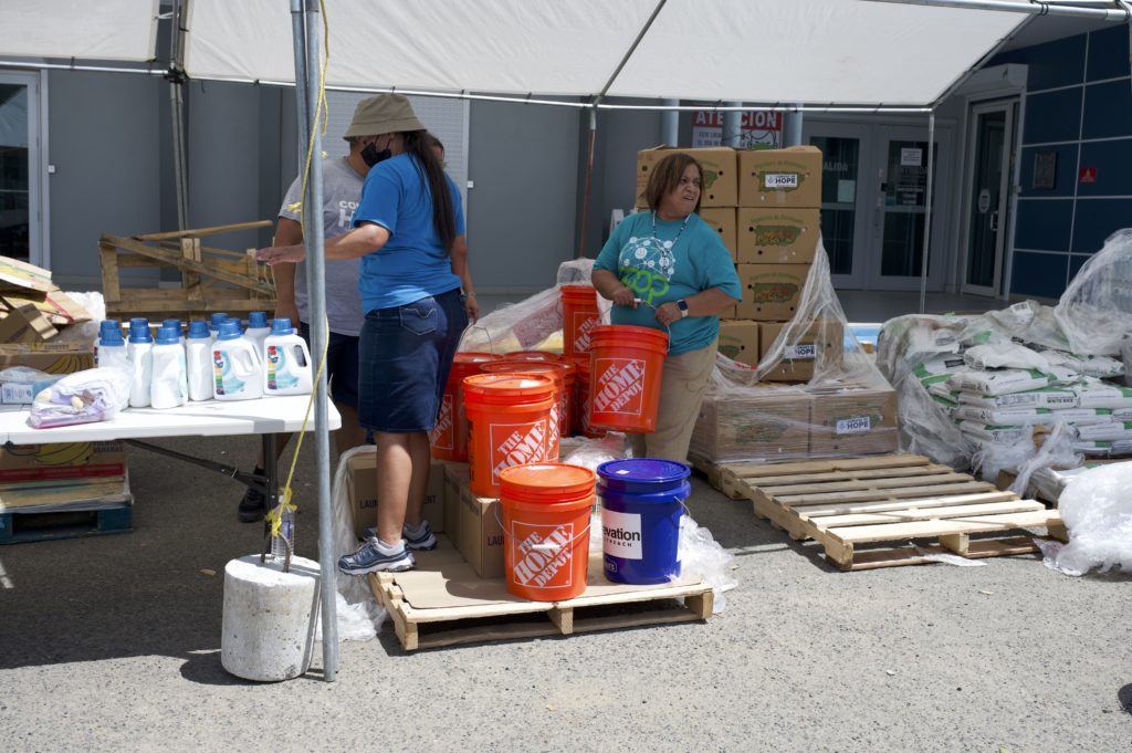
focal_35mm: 40
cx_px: 566
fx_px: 1257
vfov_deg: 33.3
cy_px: 376
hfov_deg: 48.5
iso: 100
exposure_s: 1/400
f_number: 7.1
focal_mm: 40
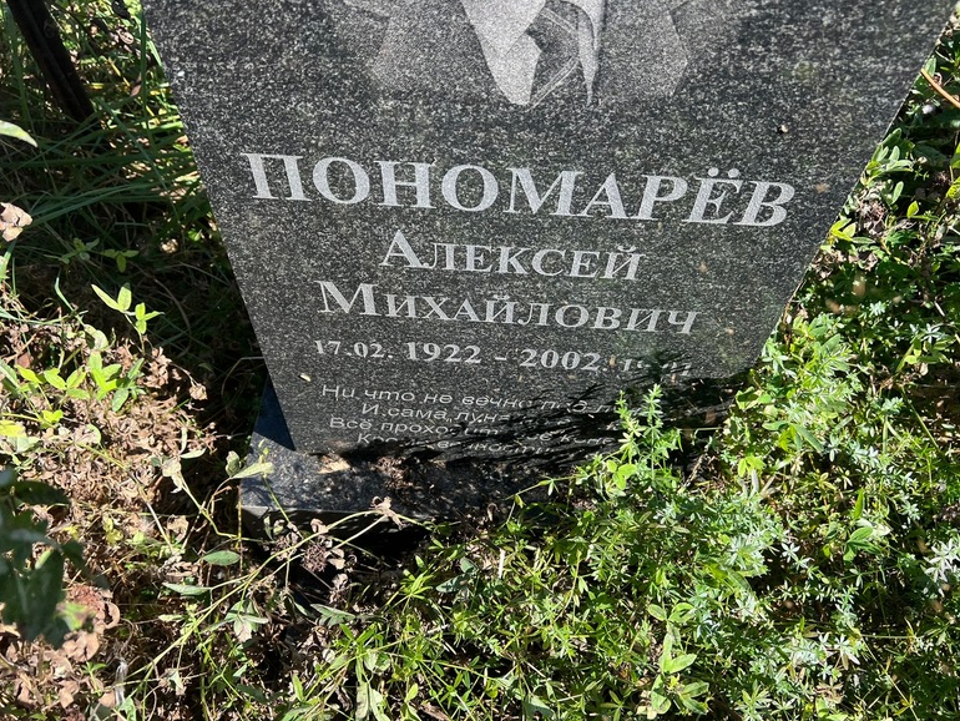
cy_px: 370
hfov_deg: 65.3
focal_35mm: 27
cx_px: 474
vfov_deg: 51.4
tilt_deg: -49.8
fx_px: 749
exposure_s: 1/758
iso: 50
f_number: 1.5
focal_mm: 5.7
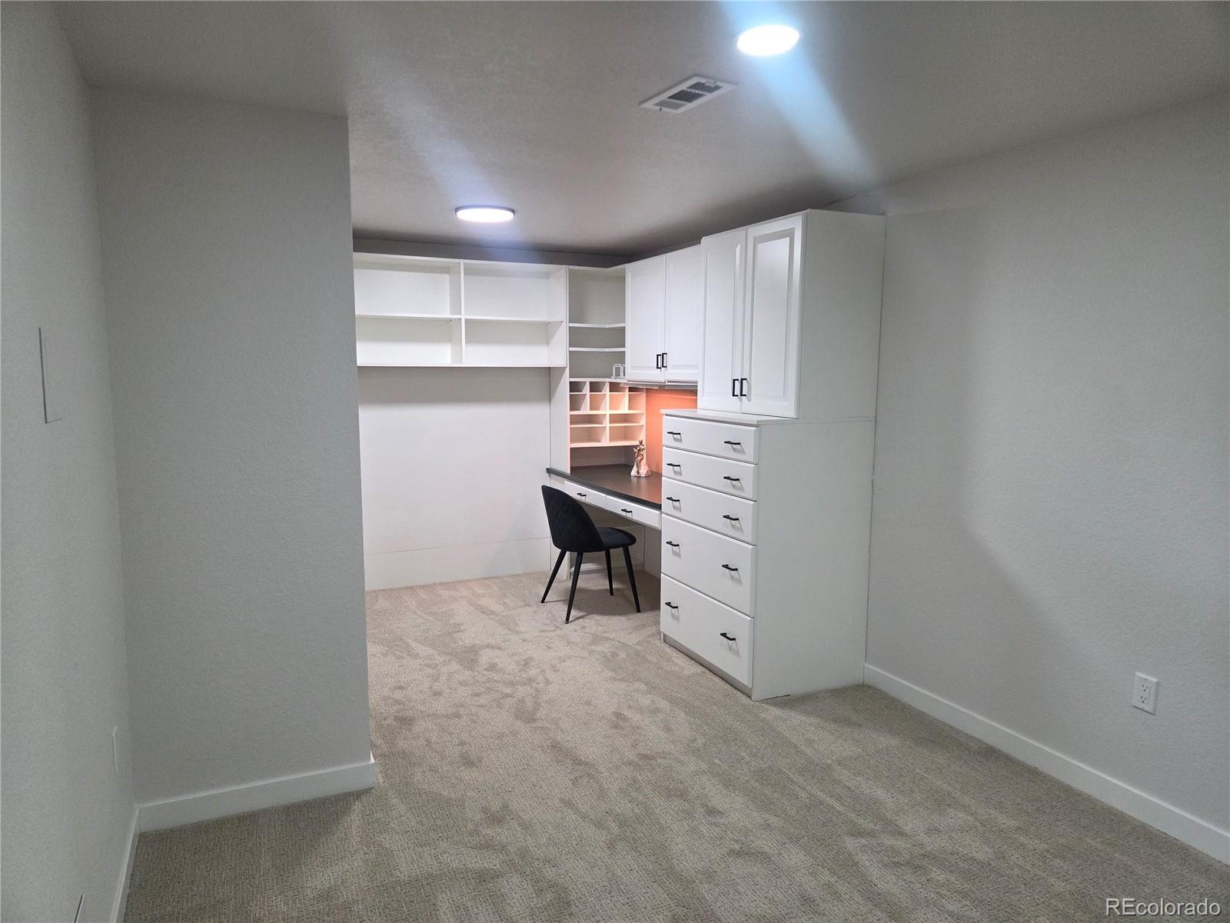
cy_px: 462
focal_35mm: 23
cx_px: 615
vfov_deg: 58.9
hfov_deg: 73.9
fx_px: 817
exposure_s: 1/120
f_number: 1.8
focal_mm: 5.4
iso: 250
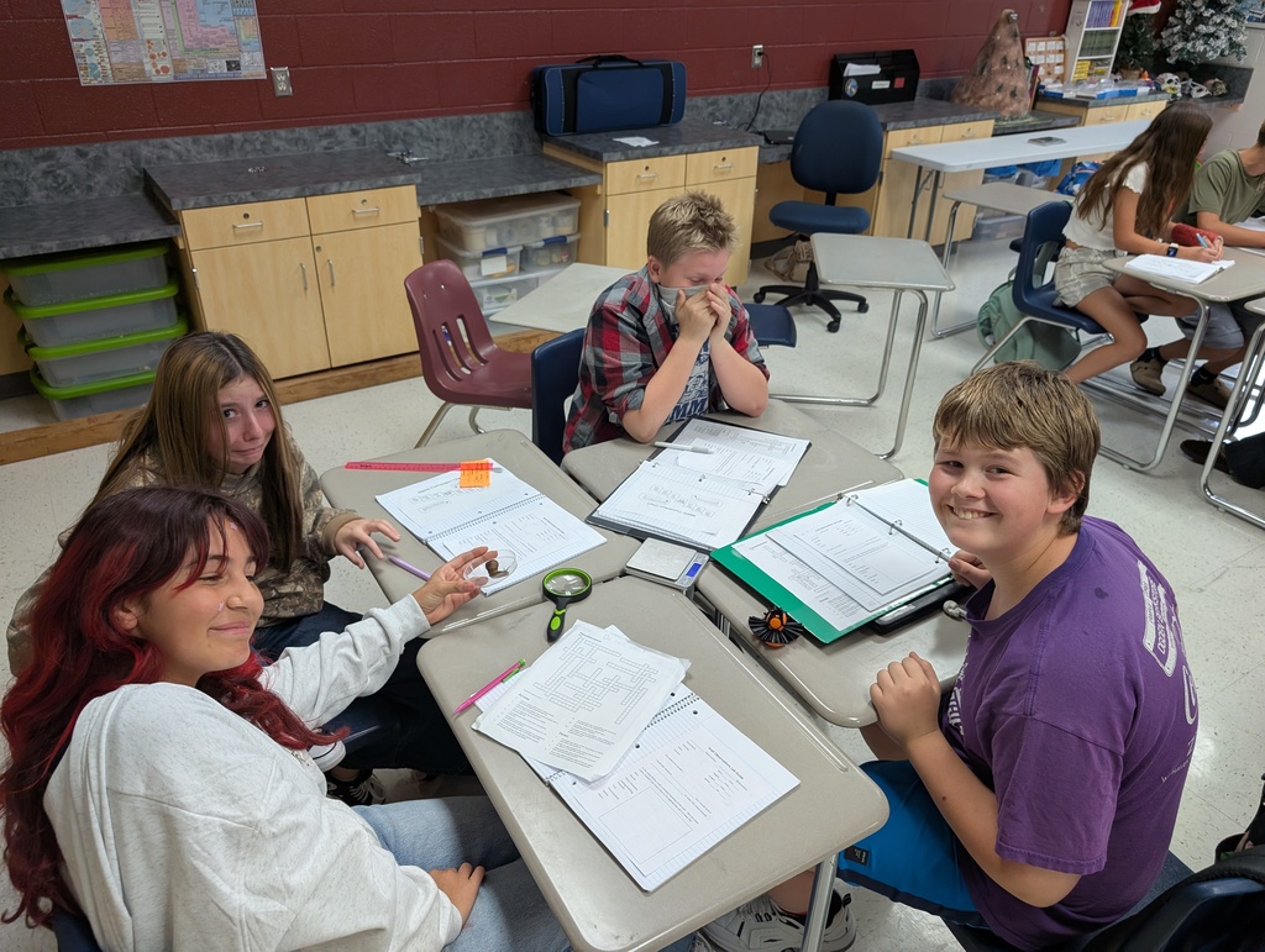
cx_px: 632
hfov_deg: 71.5
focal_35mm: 24
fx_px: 878
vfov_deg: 56.9
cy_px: 476
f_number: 1.68
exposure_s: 1/120
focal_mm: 6.9
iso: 225
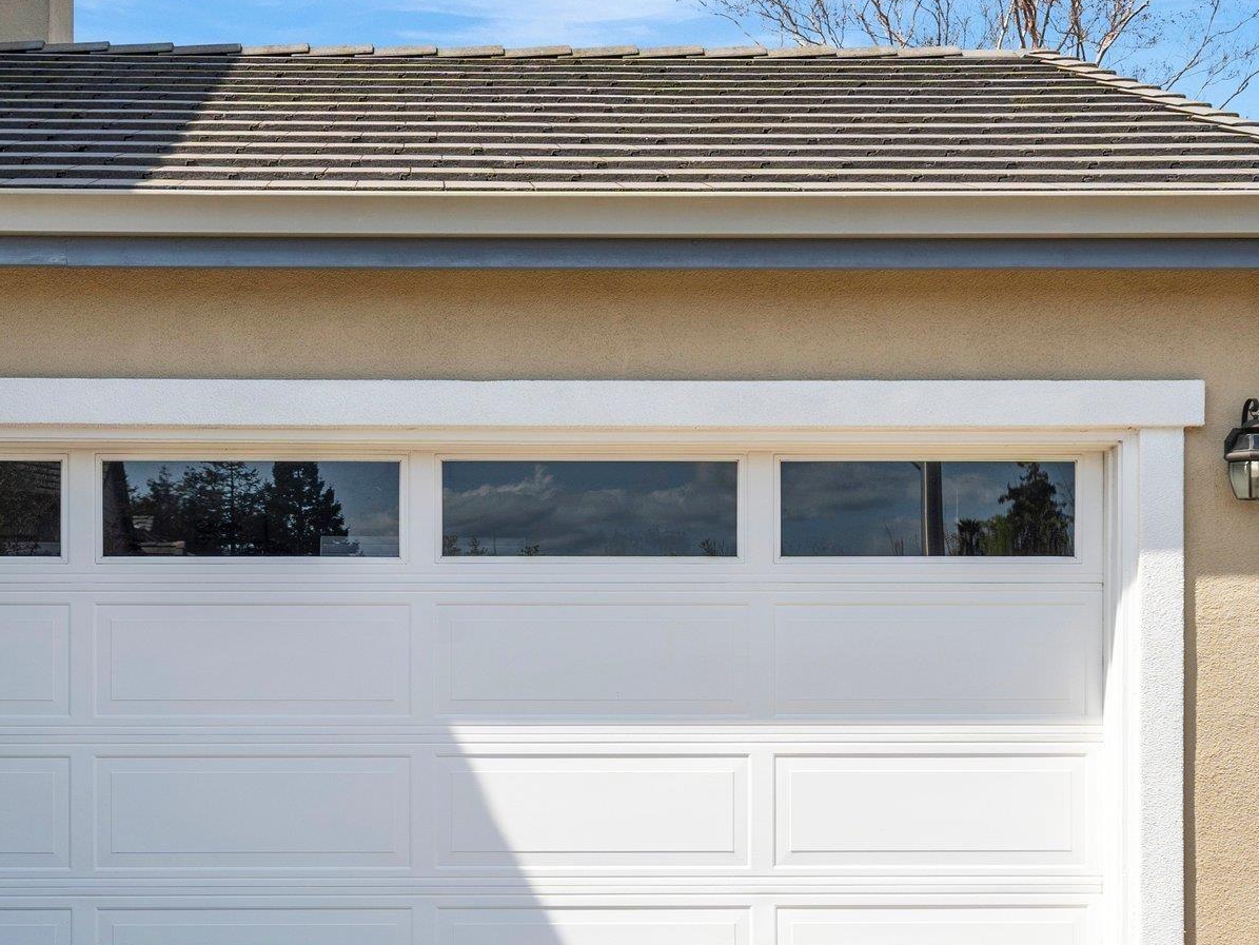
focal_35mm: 56
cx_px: 439
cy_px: 643
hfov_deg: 34.1
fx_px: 2037
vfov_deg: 25.9
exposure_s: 1/400
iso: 100
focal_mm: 23
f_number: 6.3
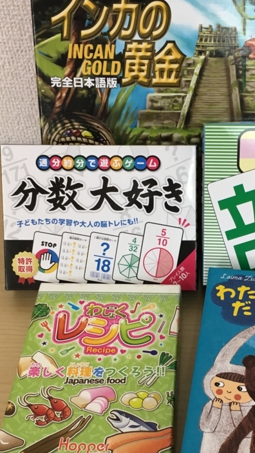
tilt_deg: -47.8
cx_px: 196
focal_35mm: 46
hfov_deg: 25.6
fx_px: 552
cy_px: 267
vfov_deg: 44.4
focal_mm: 4.15
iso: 25
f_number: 2.2
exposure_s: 1/30
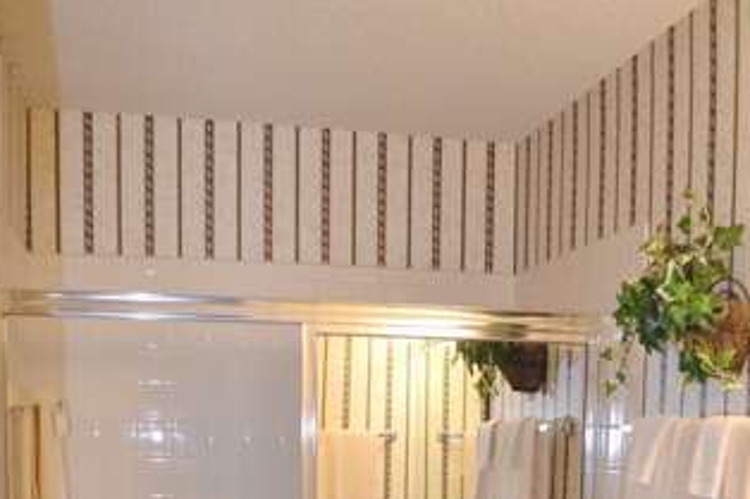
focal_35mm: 44
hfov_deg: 44.5
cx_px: 374
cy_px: 532
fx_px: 916
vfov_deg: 28.1
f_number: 4
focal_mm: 18
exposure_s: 1/30
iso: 220
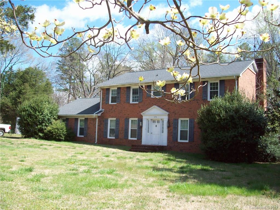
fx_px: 291
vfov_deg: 39.7
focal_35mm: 36
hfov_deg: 51.4
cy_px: 105
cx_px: 140
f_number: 2.7
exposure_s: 1/554
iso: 80
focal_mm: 6
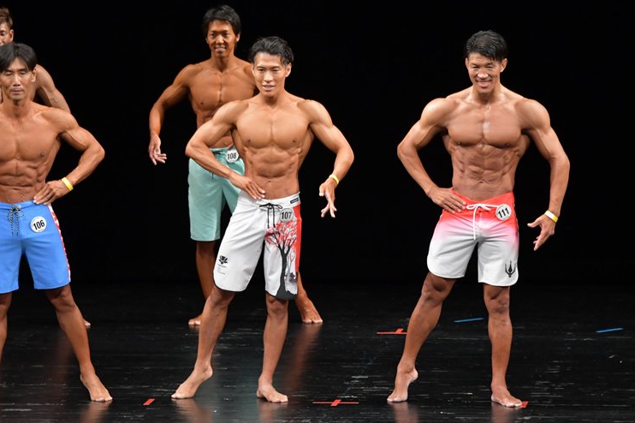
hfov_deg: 7.3
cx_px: 308
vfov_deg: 4.9
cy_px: 211
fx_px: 4972
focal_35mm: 282
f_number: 5.6
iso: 3200
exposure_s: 1/400
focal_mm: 180
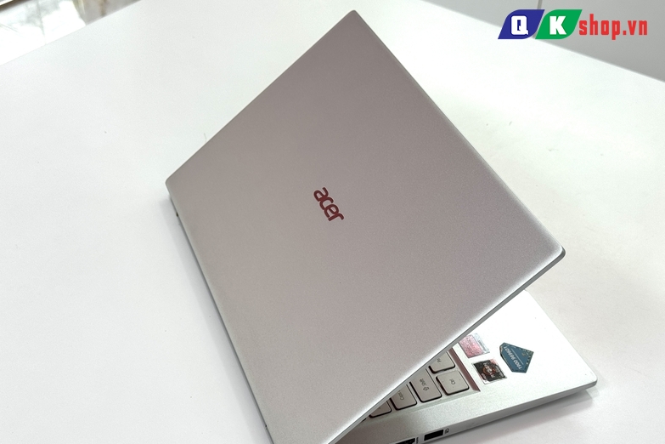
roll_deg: +0.7
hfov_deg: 38.9
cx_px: 335
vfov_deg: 26.5
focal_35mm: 51
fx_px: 942
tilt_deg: -39.5
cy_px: 250
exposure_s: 1/140
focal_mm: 6.76
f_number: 1.78
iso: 50
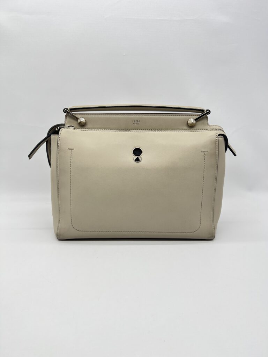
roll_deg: -0.1
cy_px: 178
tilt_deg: -14.2
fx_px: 268
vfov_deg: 67.3
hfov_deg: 53.1
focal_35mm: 26
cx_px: 134
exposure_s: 1/154
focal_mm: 5.7
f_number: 1.5
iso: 40
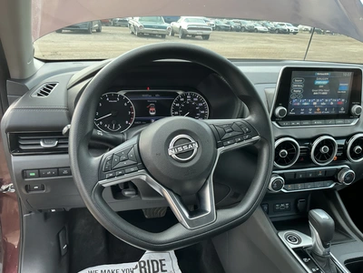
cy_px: 136
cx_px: 182
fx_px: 294
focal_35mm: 28
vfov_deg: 49.7
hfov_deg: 63.4
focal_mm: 3
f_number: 1.8
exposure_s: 1/122
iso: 40
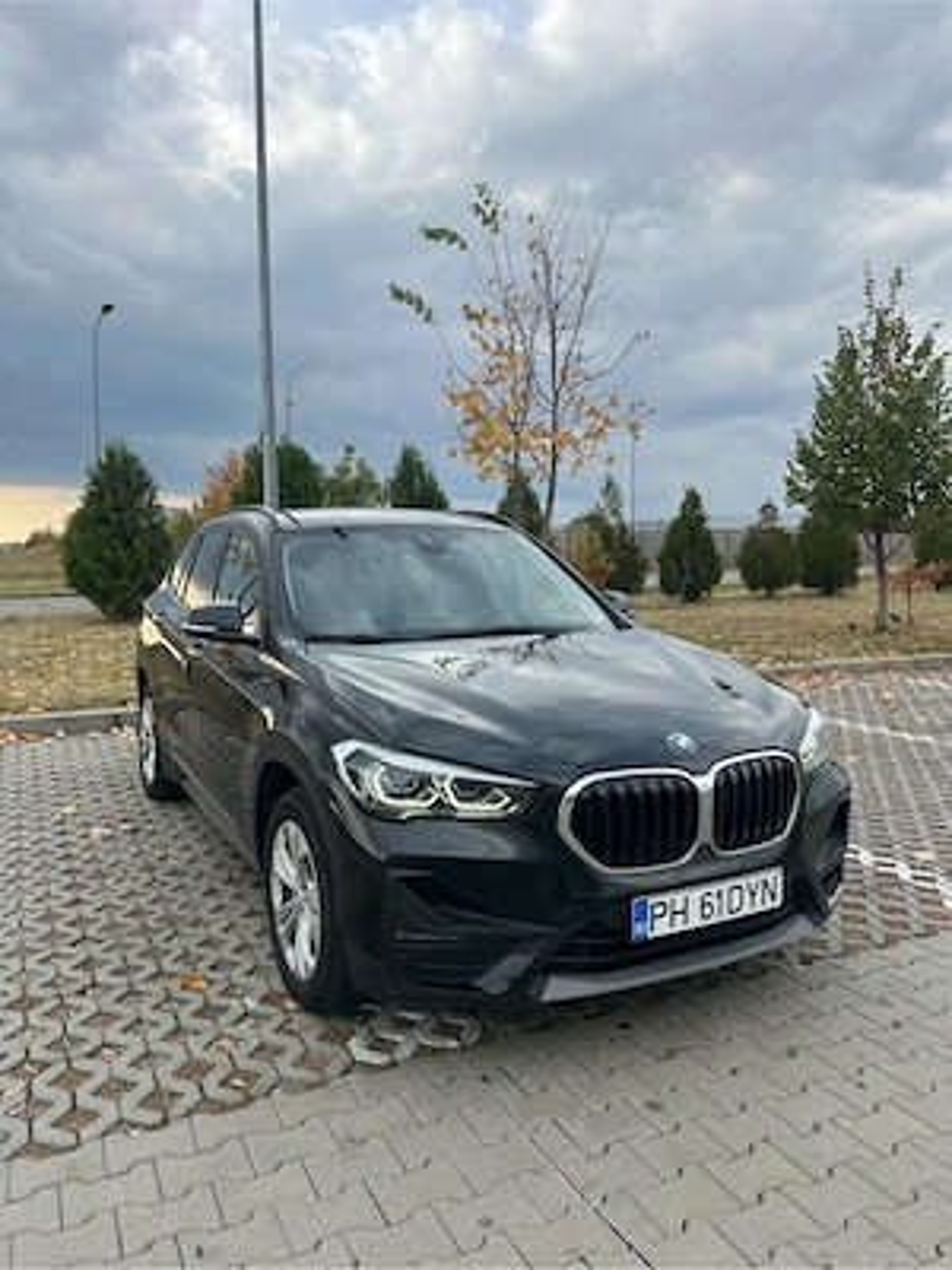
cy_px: 635
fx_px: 953
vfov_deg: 67.3
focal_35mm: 26
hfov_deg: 53.1
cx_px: 476
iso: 50
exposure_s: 1/2353
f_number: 1.5
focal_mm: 5.7
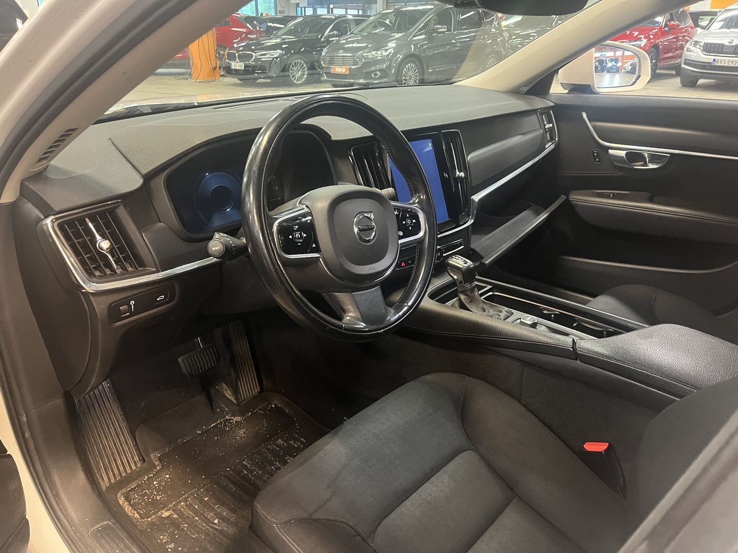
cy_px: 276
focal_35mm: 26
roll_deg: -0.6
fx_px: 554
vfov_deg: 53.1
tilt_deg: -25.2
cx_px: 369
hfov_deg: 67.3
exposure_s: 1/33
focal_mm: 5.1
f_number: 1.6
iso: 500
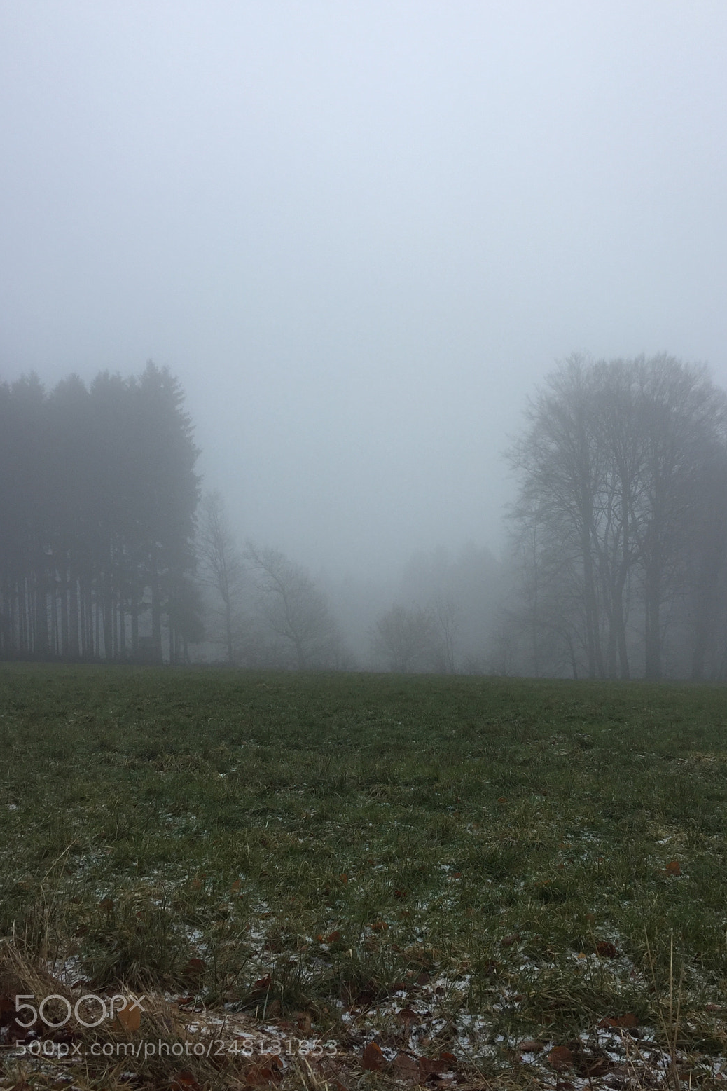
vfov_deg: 60.3
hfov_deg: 42.3
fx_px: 939
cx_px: 392
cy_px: 542
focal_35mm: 31
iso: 32
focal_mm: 4.15
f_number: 2.2
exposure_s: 1/1319
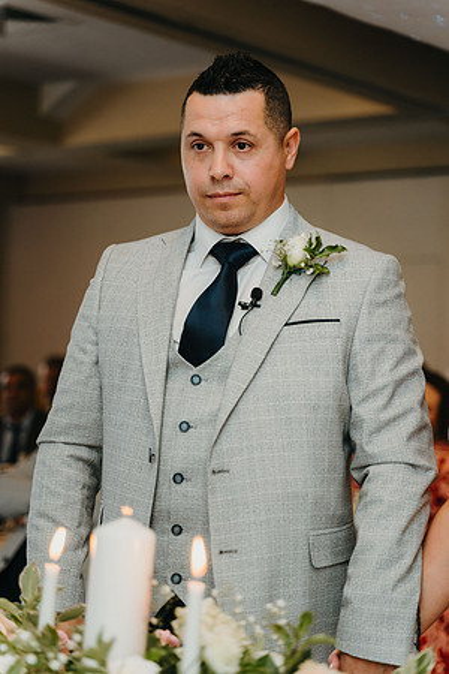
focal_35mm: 75
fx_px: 1403
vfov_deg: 27.0
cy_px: 337
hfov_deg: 18.2
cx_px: 224
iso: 800
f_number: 2.8
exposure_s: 1/160
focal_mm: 75
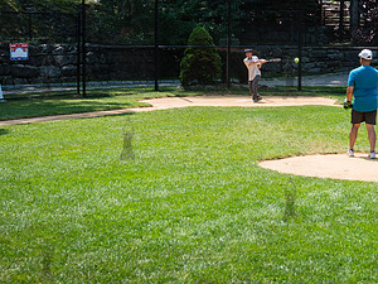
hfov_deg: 24.1
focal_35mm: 80
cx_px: 289
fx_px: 874
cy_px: 77
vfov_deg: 18.3
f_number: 4.5
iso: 100
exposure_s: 1/400
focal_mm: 43
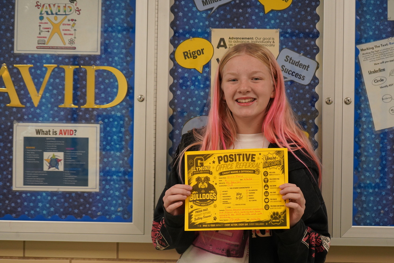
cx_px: 199
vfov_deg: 18.9
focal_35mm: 72
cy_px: 134
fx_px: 788
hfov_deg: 28.1
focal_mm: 70
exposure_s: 1/160
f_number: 5.6
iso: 2500
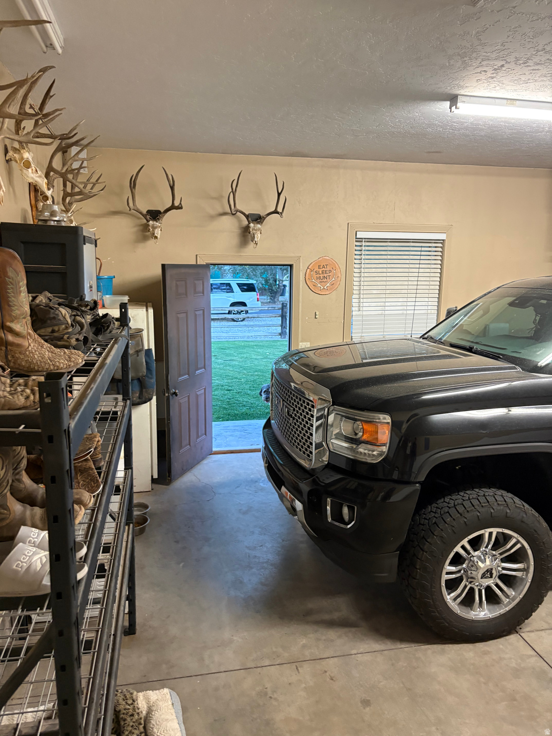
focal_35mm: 26
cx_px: 276
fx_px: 553
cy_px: 368
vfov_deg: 67.3
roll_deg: -0.9
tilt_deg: -8.9
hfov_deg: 53.1
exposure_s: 1/60
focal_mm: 5.96
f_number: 1.6
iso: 250
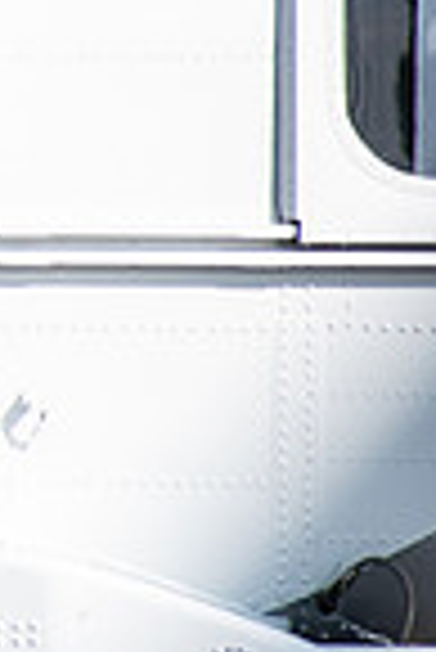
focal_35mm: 1258
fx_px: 22798
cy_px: 43
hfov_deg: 1.1
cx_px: -854
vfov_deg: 1.6
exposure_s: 1/320
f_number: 5.6
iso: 100
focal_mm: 210
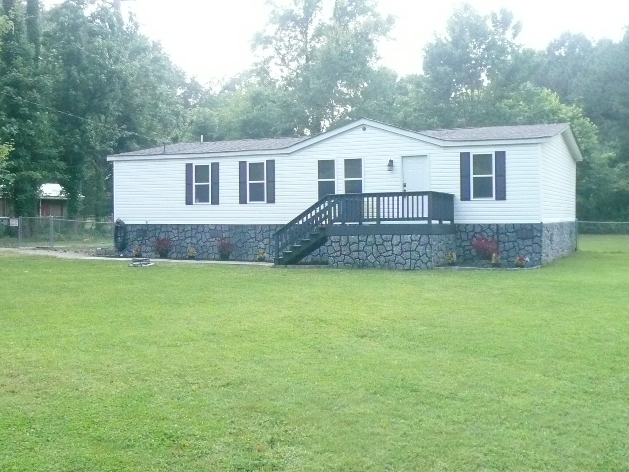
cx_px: 314
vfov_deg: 32.9
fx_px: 800
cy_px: 236
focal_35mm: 44
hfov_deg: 42.9
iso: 400
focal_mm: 4.7
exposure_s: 1/125
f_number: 8
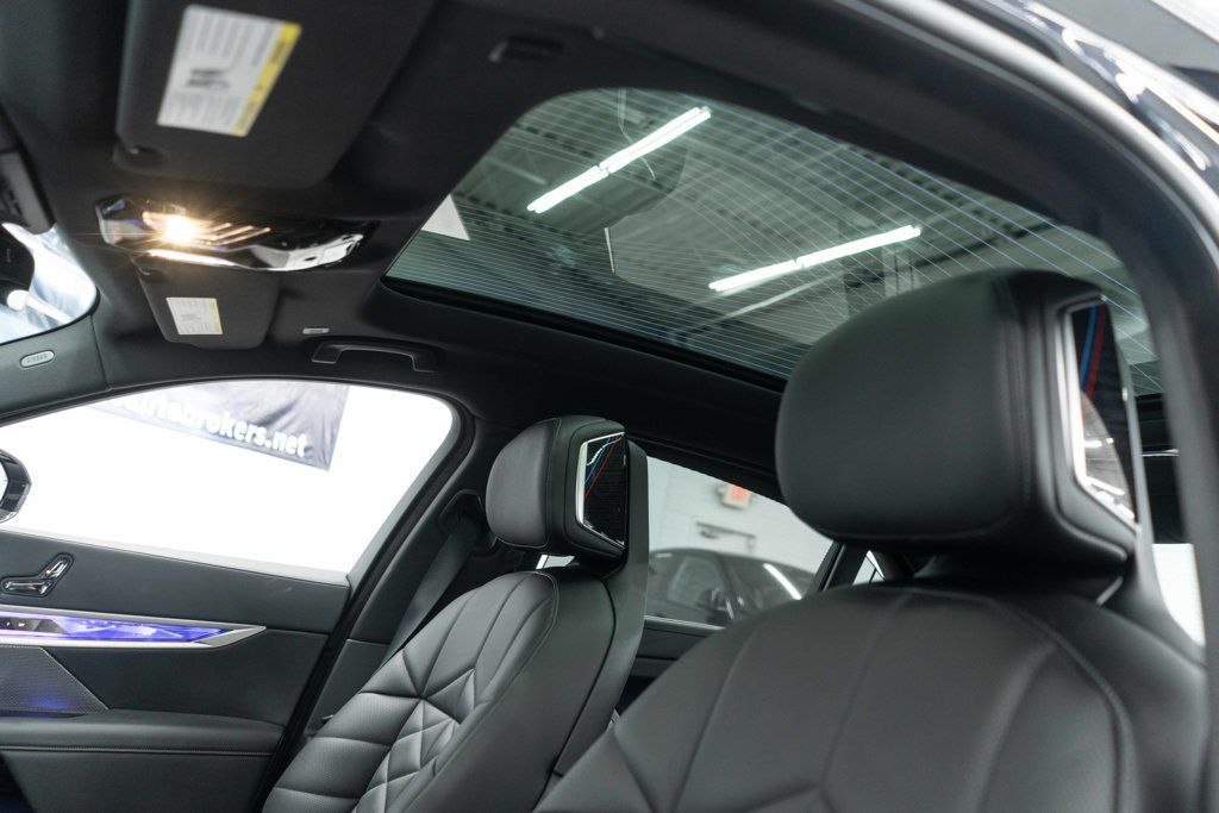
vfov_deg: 46.4
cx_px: 610
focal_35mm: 28
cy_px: 406
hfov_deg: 65.5
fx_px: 948
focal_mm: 28
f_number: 3.2
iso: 1600
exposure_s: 1/50
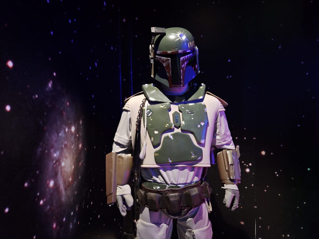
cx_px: 160
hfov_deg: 73.9
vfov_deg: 58.9
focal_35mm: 23
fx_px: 212
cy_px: 120
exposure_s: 1/20
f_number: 1.8
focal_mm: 5.4
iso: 1250
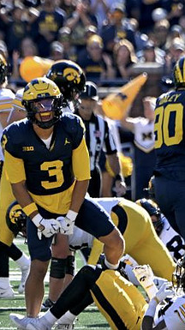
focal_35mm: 782
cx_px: 113
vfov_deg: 2.8
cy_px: 165
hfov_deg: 1.6
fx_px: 6833
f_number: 5.6
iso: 640
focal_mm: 330
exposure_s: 1/1250
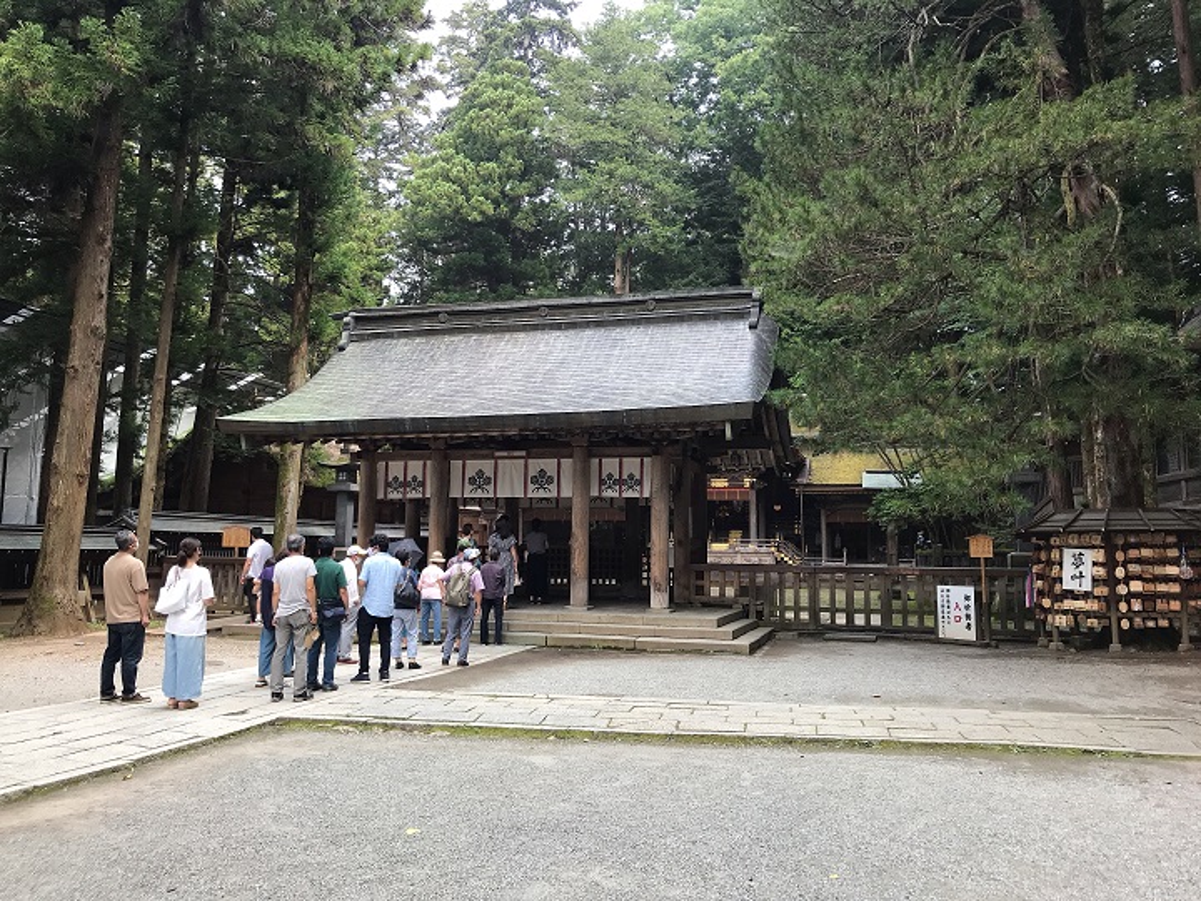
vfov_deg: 49.7
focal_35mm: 28
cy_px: 450
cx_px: 600
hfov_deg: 63.4
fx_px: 971
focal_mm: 3.99
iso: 20
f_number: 1.8
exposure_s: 1/243
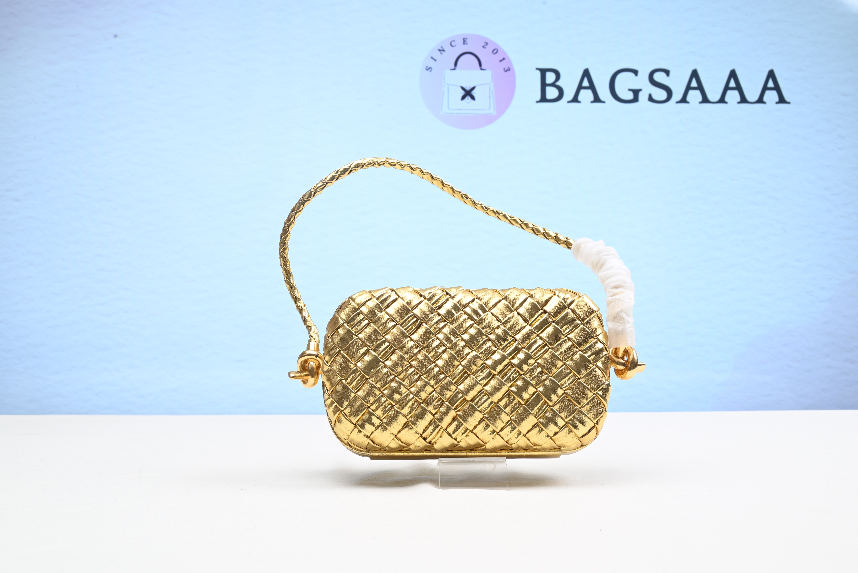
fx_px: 882
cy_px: 286
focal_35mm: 37
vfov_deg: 36.0
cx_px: 429
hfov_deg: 51.9
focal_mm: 37
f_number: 16
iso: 100
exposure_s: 1/2
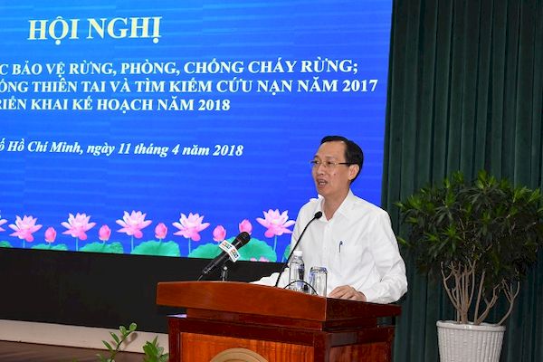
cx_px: 272
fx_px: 1244
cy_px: 181
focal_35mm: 82
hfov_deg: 24.6
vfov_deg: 16.6
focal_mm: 55
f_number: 5.6
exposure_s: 1/60
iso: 1250
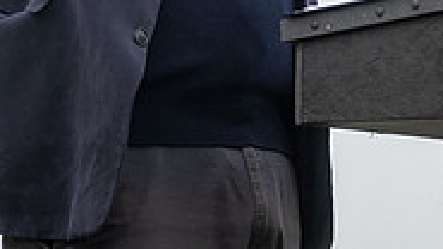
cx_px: 216
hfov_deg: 2.2
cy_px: -212
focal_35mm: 985
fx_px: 11569
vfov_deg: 1.2
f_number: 4
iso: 400
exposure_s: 1/1600
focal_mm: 300
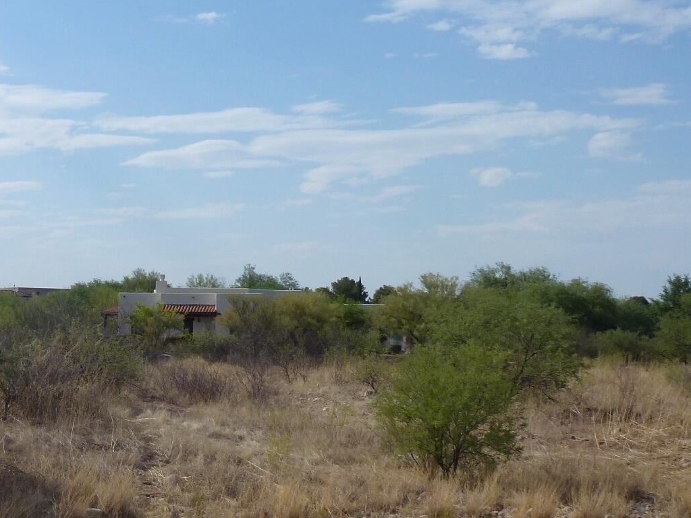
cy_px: 314
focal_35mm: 60
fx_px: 1198
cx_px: 74
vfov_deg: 24.4
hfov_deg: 30.8
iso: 100
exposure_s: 1/2000
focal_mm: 5.4
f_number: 3.5
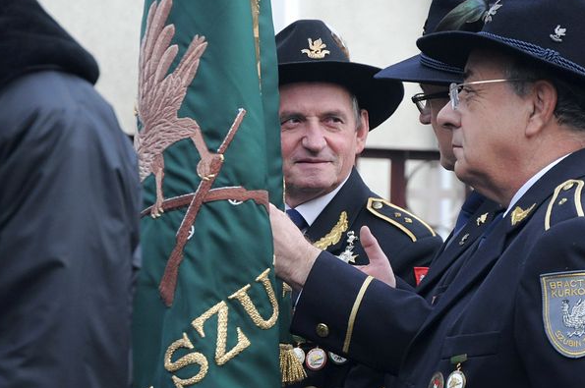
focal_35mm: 193
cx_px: 393
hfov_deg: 10.7
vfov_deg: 7.1
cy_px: 199
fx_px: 3132
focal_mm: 90
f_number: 5.6
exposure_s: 1/500
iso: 800
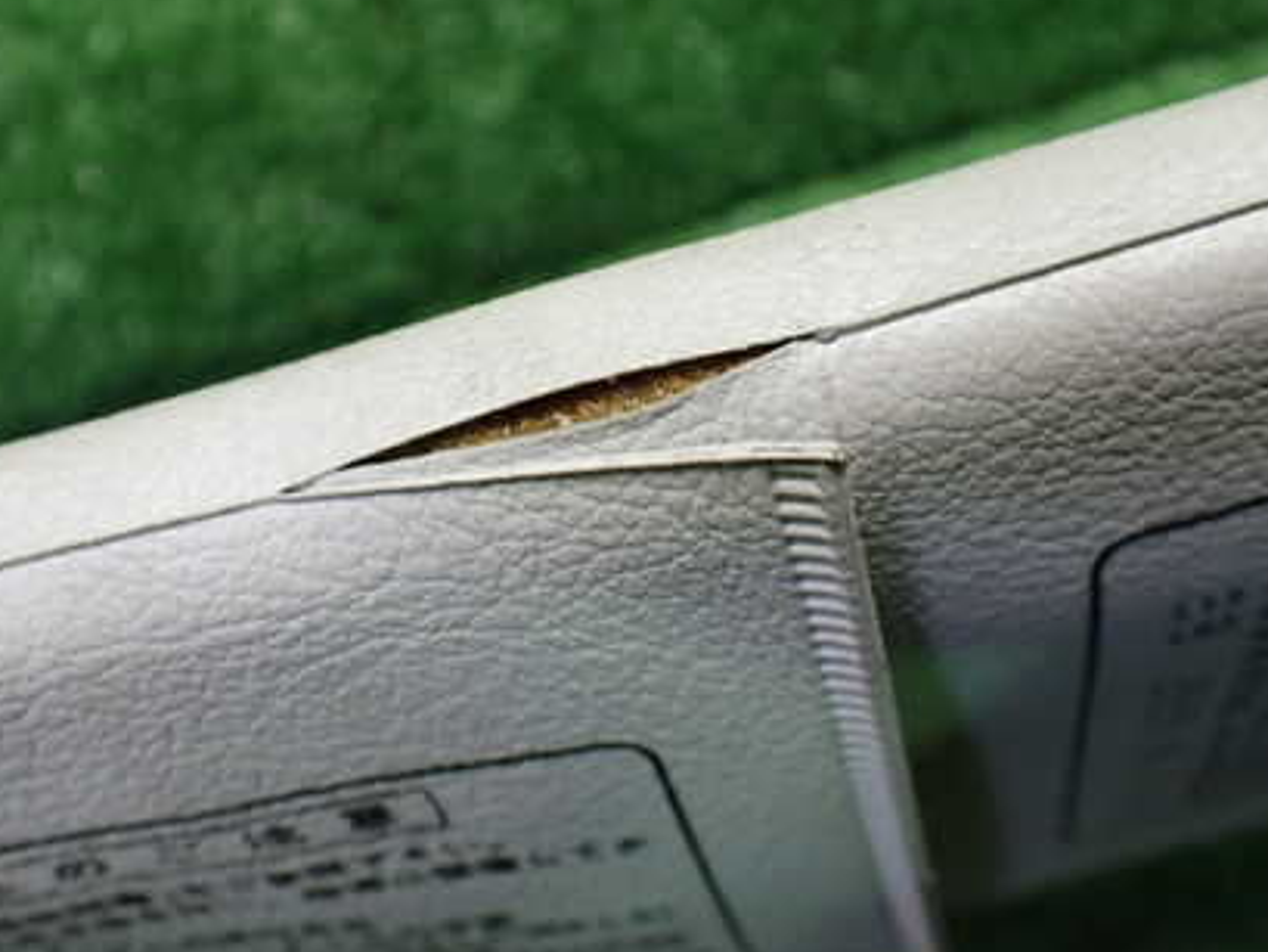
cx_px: 611
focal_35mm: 44
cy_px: 375
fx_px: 1612
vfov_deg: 32.8
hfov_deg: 42.9
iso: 640
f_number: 2.3
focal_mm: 5.4
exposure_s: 1/125
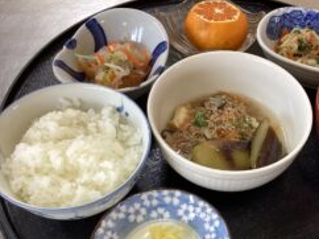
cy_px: 166
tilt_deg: -53.6
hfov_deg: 39.0
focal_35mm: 48
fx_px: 442
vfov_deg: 29.9
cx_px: 225
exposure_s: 1/60
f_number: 2.4
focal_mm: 3.3
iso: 125
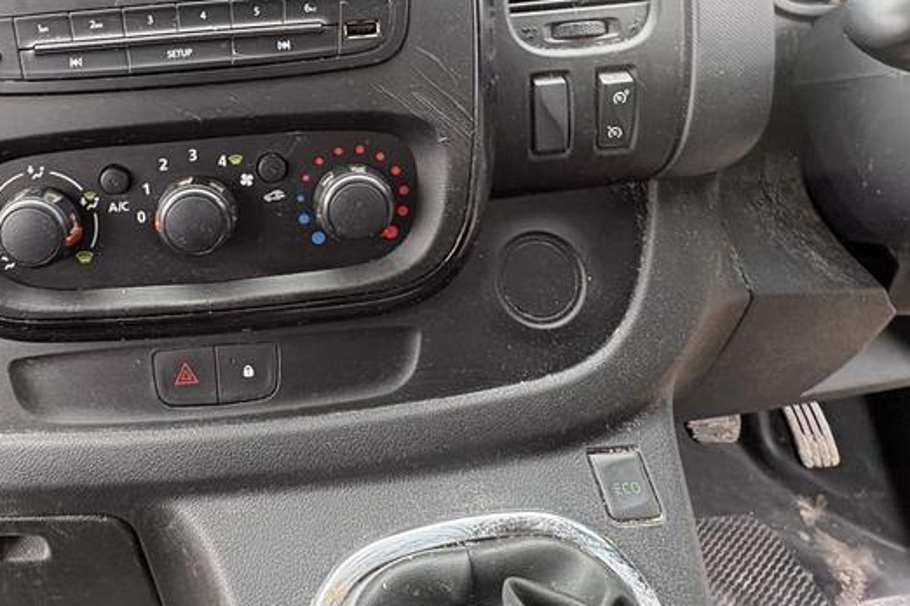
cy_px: 92
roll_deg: +0.2
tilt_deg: -22.8
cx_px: 270
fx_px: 632
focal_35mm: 25
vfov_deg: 47.5
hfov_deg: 68.5
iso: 125
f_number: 2.2
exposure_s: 1/99
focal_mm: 2.22
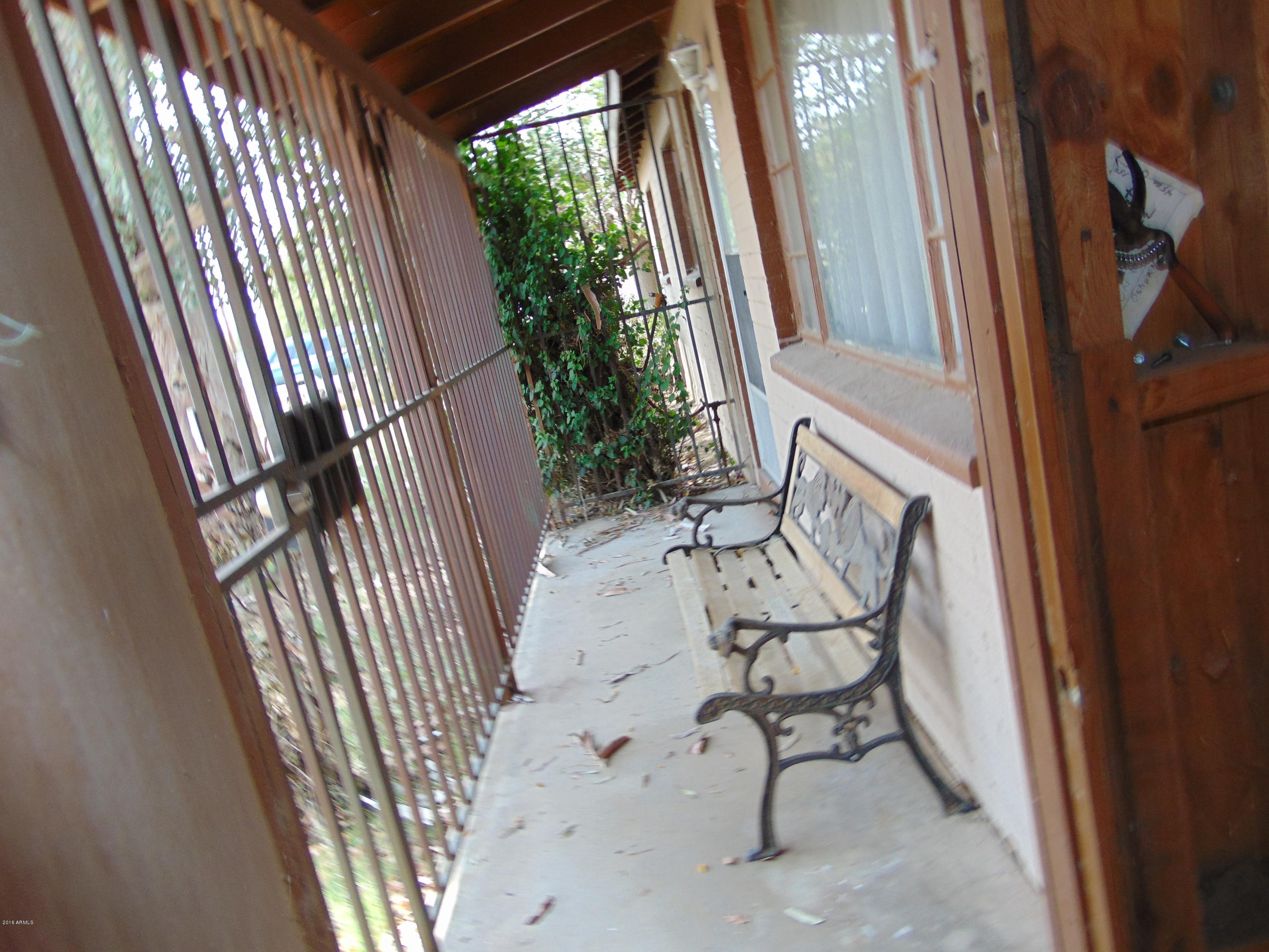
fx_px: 916
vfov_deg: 54.9
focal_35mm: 25
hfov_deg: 69.4
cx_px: 634
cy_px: 476
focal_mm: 4.5
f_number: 3
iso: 80
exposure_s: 1/100
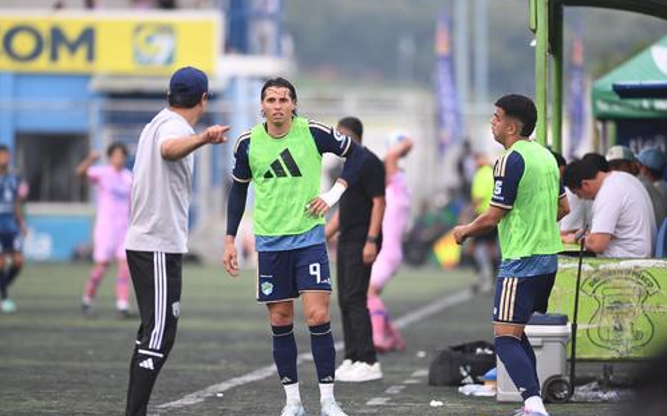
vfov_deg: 4.3
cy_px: 217
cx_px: 334
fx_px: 5579
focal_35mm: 307
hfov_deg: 6.8
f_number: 3.2
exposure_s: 1/1250
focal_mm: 300
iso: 1250
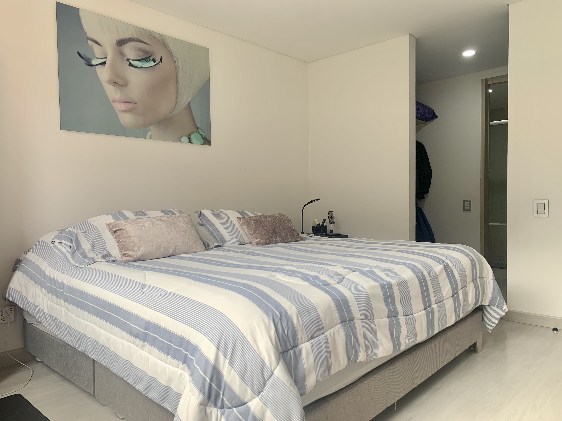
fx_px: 422
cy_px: 210
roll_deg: +0.9
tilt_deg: -0.4
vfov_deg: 53.1
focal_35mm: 26
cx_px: 281
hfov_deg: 67.3
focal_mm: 4.25
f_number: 1.8
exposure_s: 1/121
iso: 32
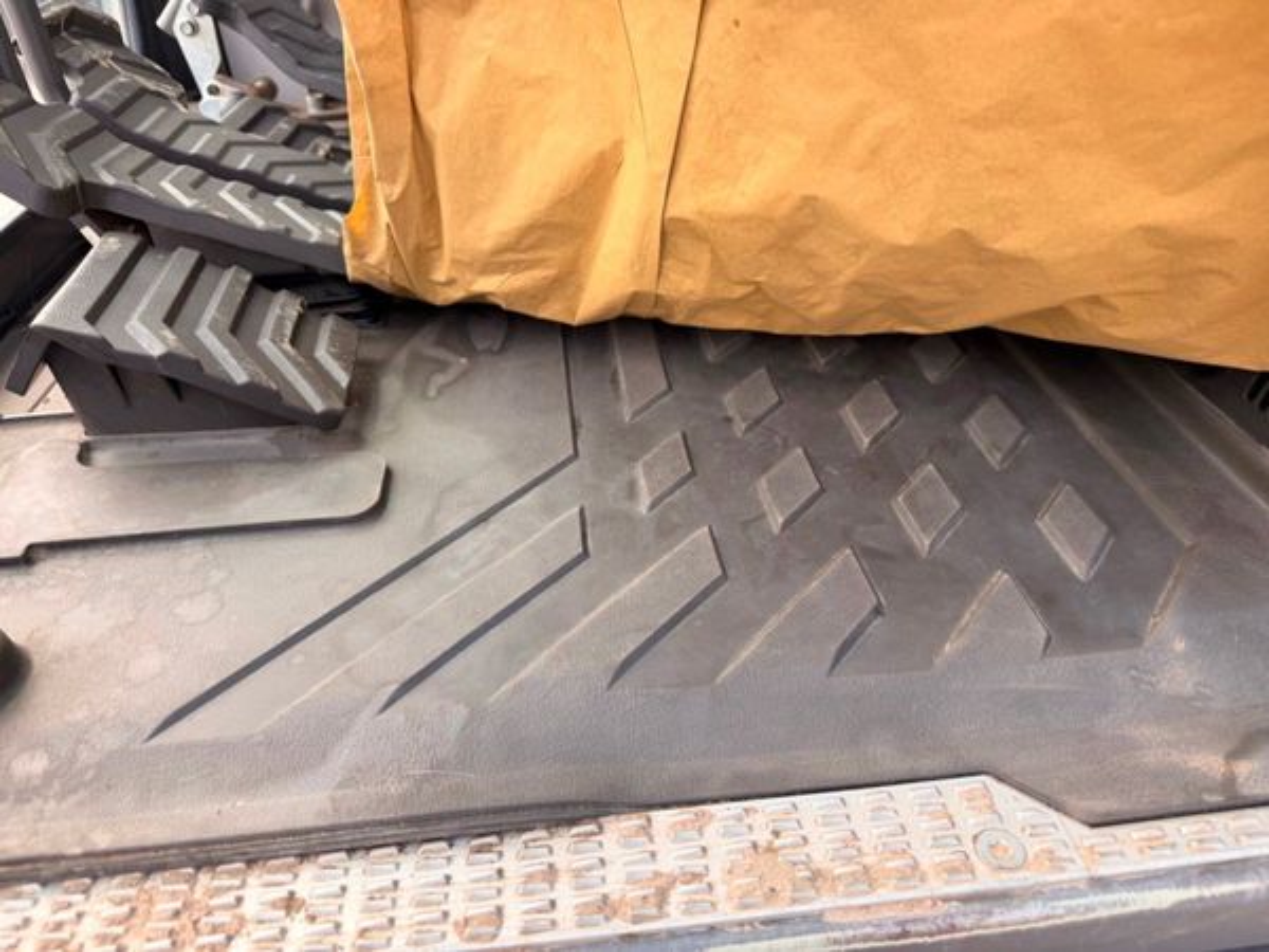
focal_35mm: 24
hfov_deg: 71.6
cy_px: 476
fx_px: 880
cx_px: 634
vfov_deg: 56.8
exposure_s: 1/397
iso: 80
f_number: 1.78
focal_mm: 6.76
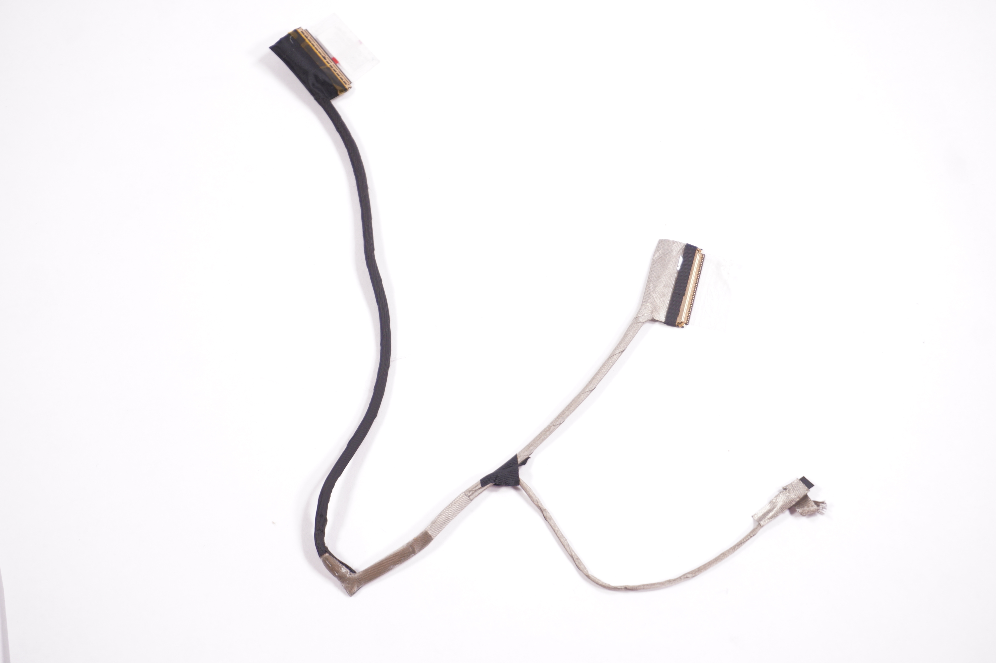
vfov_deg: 19.3
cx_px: 498
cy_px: 332
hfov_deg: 28.7
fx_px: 1949
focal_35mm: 70
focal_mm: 47
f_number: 5.6
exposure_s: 1/100
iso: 400
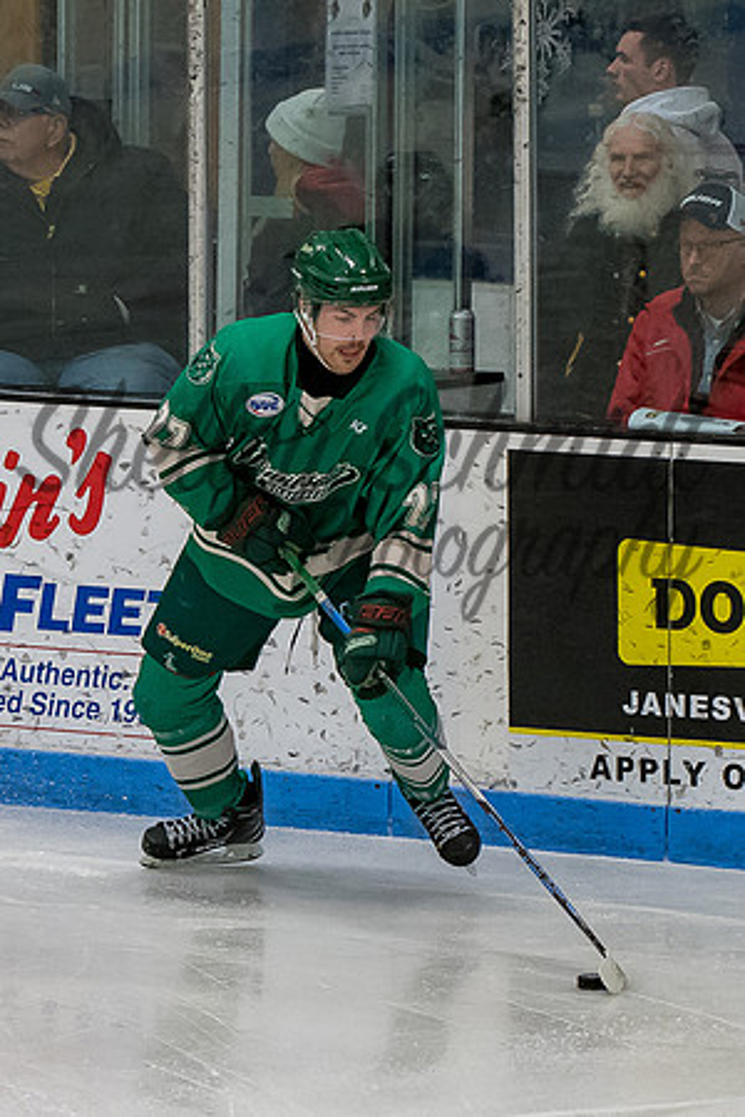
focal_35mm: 301
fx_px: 9329
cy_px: 483
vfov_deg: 6.9
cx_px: 310
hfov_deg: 4.6
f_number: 4
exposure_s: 1/800
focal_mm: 90
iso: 2000
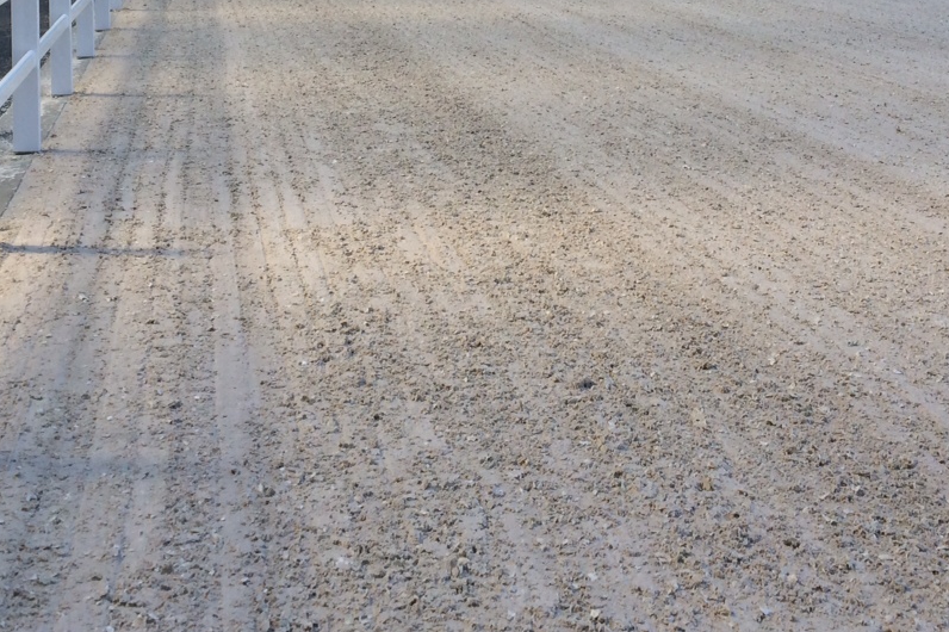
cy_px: -2
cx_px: 418
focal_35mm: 64
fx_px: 1686
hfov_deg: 31.4
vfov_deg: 20.5
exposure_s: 1/622
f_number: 2.2
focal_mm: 4.12
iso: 32
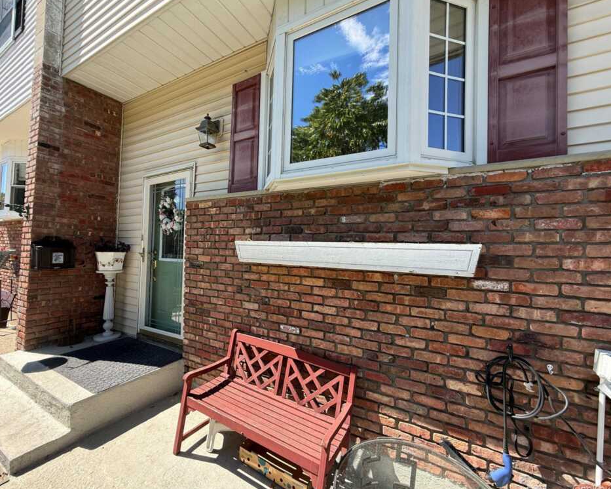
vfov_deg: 84.0
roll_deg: -1.0
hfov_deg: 96.8
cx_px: 304
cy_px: 245
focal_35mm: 15
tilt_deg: +2.6
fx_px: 271
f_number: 2.2
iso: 50
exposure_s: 1/465
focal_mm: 2.22
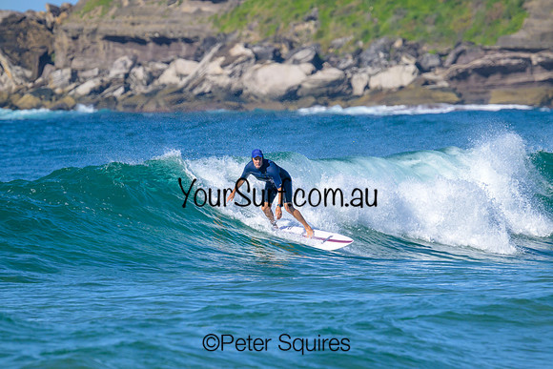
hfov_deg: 3.4
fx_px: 9218
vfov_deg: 2.3
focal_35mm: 600
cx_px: 276
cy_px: 184
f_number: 11
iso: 400
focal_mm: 600
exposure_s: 1/2000
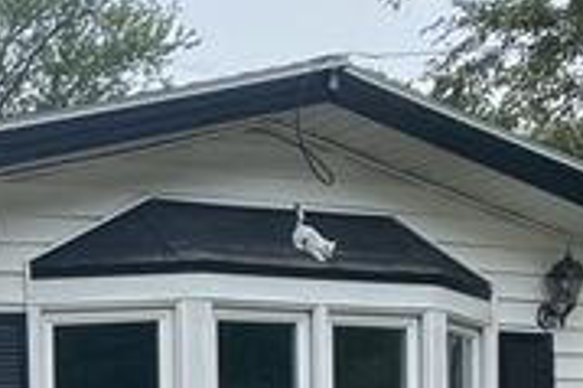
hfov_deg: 16.0
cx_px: -329
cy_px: 809
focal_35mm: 116
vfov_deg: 10.7
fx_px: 1877
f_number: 1.8
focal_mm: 4.25
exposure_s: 1/1093
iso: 32
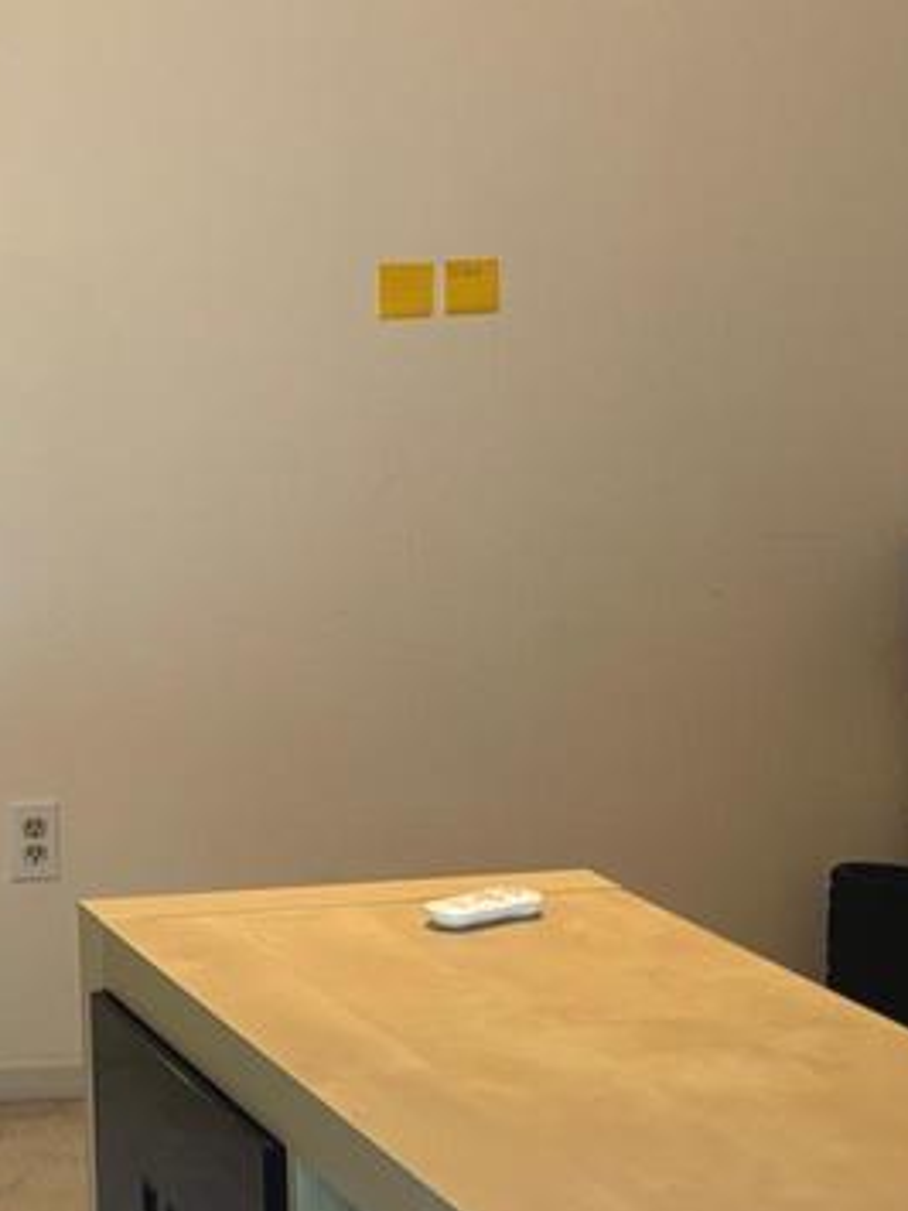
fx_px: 2625
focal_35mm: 75
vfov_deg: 25.9
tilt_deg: -7.3
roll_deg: +2.4
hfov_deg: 16.4
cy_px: 420
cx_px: -744
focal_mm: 5.7
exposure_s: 1/60
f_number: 1.5
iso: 160
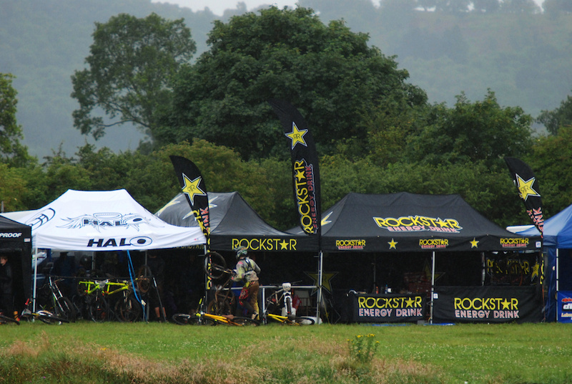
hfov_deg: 5.1
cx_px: 286
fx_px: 6444
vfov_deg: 3.4
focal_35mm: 405
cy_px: 192
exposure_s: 1/500
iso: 500
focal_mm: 270
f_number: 5.6
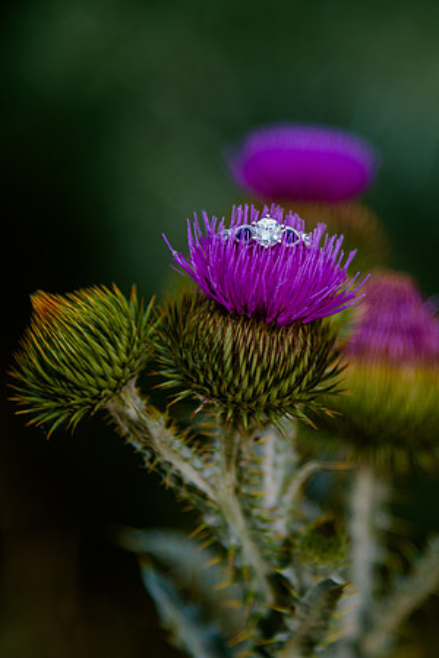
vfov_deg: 10.8
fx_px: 3494
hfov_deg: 7.2
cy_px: 309
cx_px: 365
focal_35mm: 191
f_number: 4
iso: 800
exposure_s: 1/250
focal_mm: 120
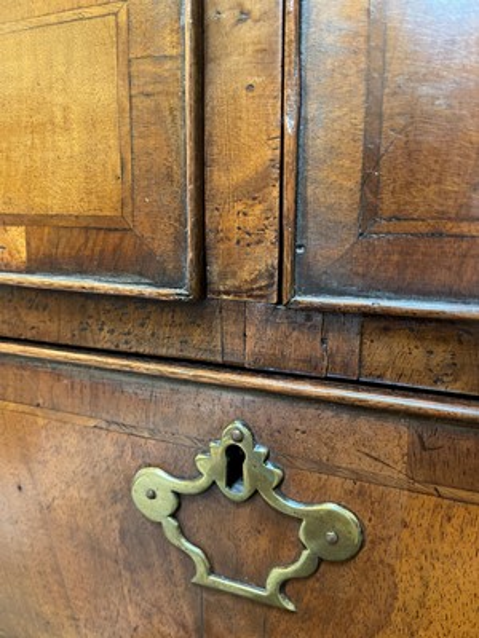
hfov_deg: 53.1
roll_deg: -0.5
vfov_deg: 67.3
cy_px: 319
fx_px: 480
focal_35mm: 26
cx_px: 240
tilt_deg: -12.0
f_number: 1.6
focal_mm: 5.1
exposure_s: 1/33
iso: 400
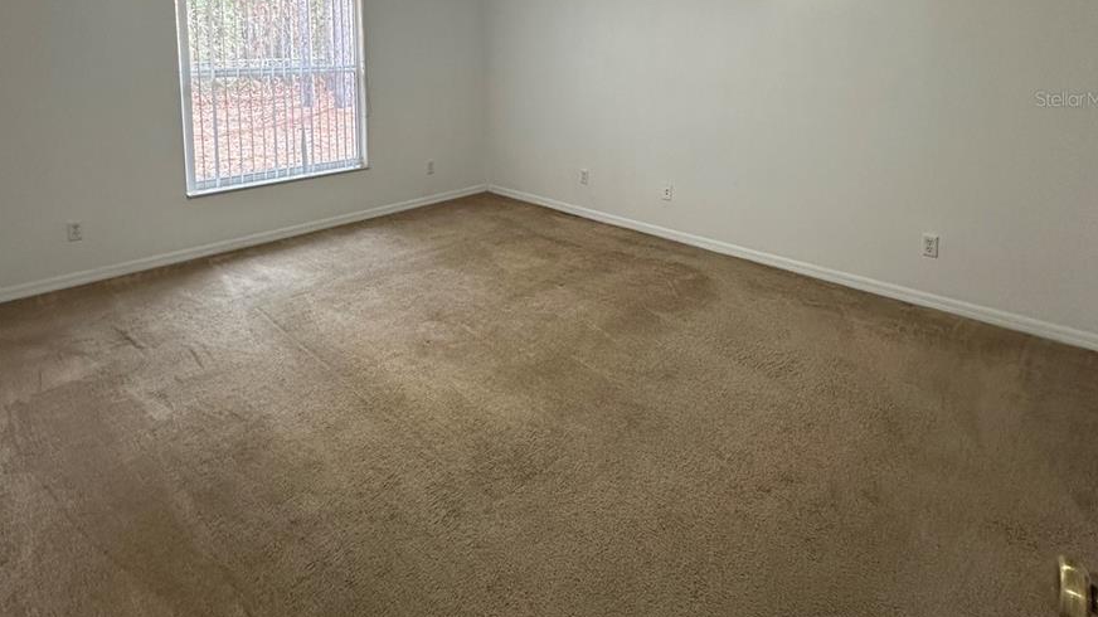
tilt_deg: -0.6
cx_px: 558
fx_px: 611
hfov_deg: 83.9
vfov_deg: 49.4
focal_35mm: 21
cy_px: 98
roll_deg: -0.3
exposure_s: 1/120
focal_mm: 2.22
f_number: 2.2
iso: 250
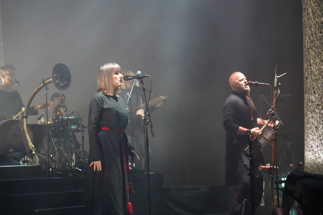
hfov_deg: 19.5
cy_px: 108
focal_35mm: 105
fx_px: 942
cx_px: 162
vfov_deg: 13.0
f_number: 4
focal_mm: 105
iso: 12800
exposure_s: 1/160
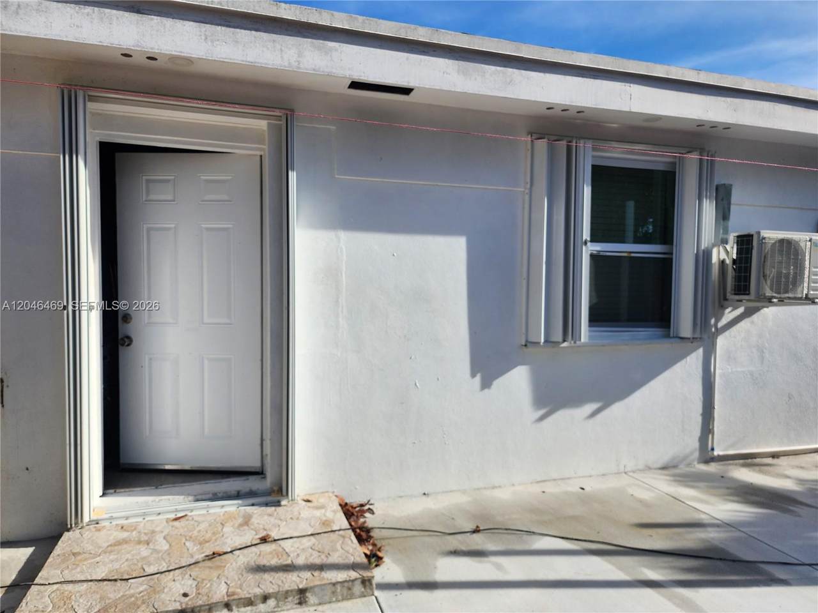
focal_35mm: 23
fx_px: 544
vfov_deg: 58.9
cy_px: 306
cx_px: 409
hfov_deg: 73.9
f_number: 1.8
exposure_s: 1/1215
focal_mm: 6.4
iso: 12
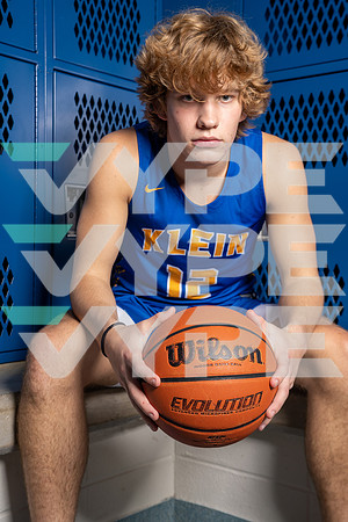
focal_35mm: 51
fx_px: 739
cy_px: 261
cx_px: 174
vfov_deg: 38.9
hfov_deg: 26.5
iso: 320
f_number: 5.6
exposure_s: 1/200
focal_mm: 51
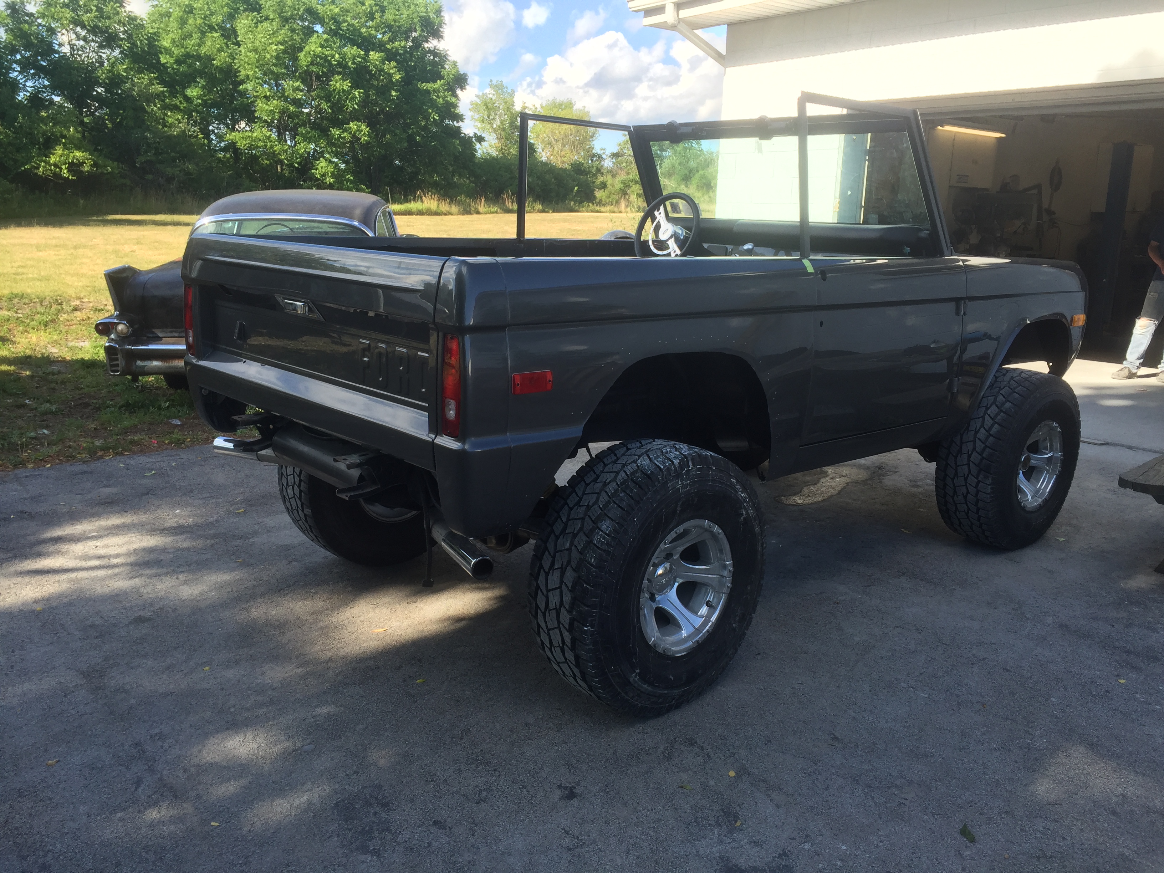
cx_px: 582
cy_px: 436
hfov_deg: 61.7
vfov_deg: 48.2
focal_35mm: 29
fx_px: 975
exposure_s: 1/520
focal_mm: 4.15
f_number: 2.2
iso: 32
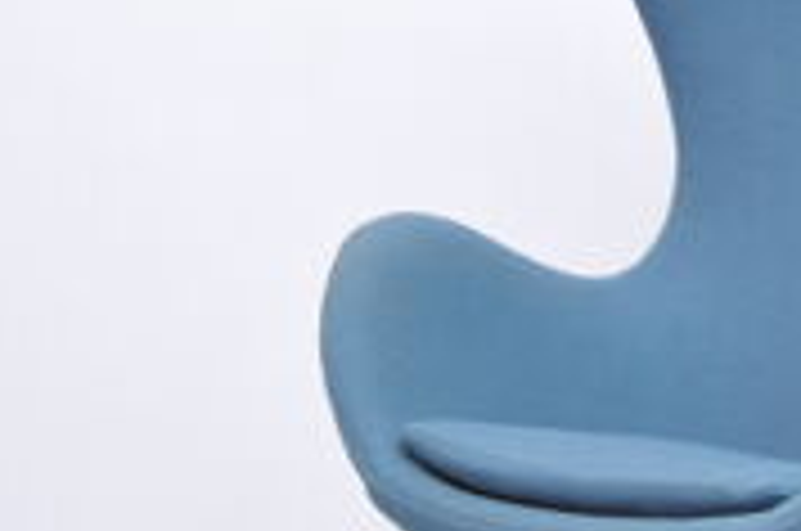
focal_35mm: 118
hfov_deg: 17.1
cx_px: 756
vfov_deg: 11.6
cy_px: 241
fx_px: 2621
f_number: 9
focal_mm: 35
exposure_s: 1/200
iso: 1600
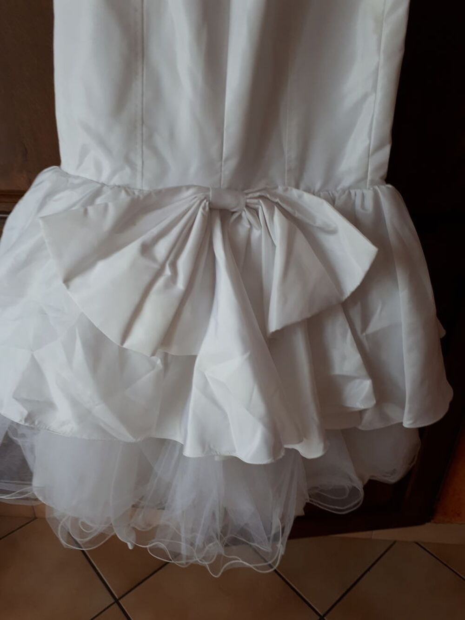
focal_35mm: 27
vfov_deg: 65.3
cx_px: 232
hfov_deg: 51.4
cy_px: 310
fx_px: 484
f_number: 1.9
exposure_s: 1/33
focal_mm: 3.6
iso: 64
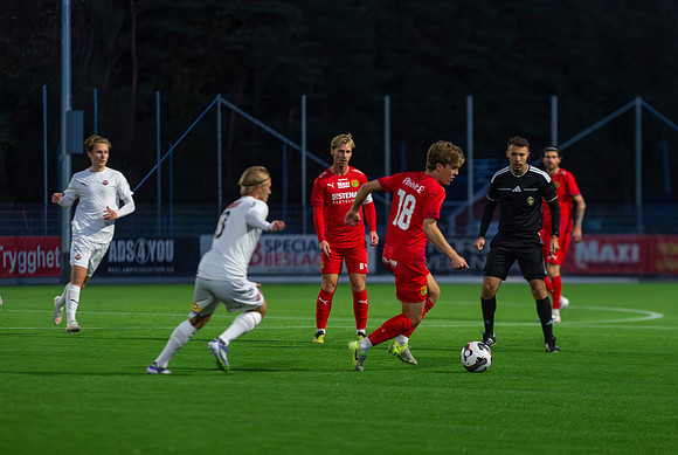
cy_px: 266
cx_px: 400
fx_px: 4438
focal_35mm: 235
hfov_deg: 8.7
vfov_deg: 5.9
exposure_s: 1/1000
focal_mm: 200
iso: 8000
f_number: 3.2
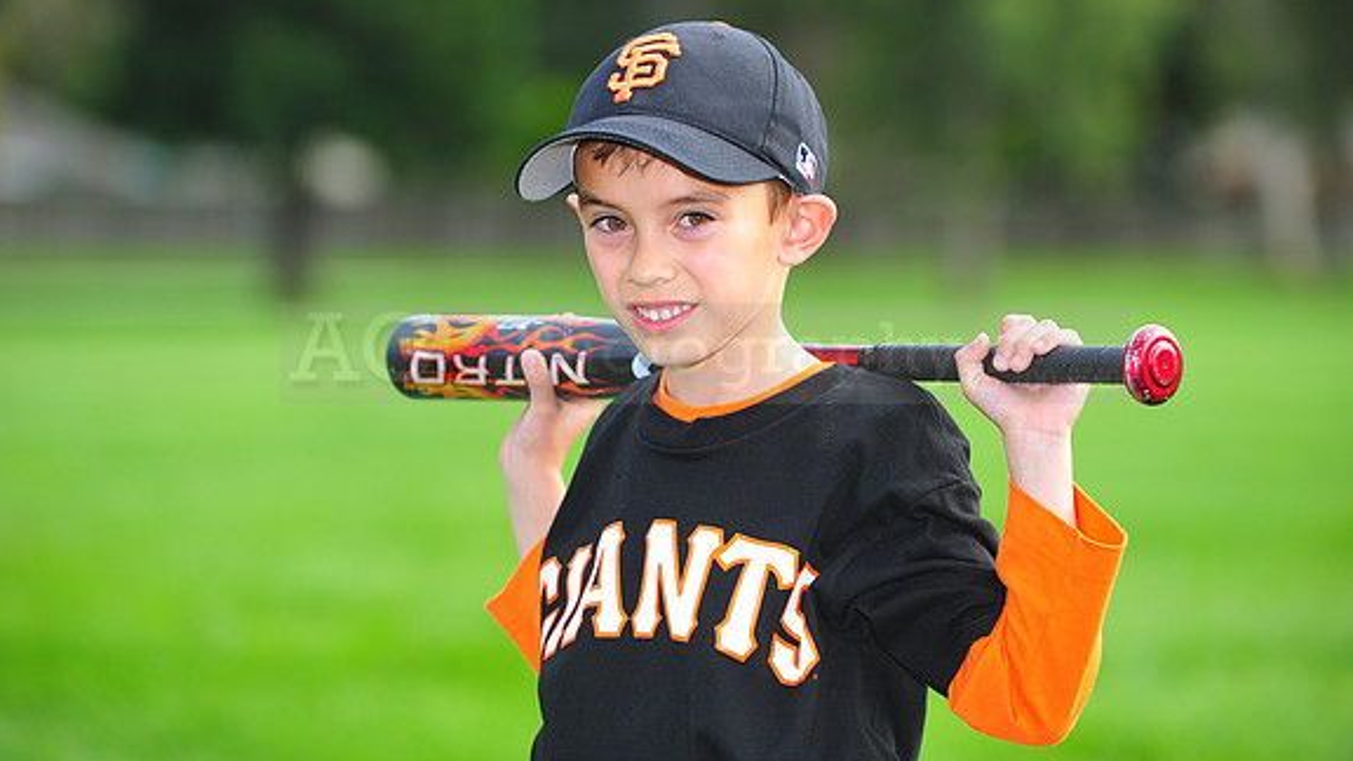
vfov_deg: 5.8
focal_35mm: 211
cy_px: 334
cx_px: 674
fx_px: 7570
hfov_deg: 10.2
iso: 400
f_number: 4.5
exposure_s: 1/1000
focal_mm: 200
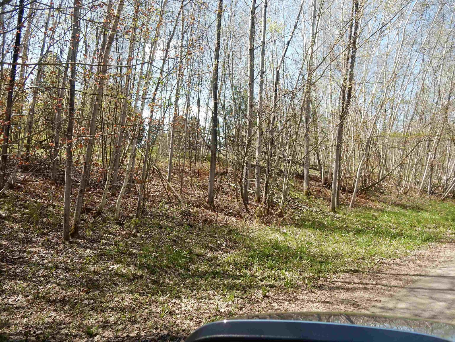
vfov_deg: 54.9
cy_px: 171
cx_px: 228
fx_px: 329
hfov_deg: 69.4
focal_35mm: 25
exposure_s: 1/400
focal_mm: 4.5
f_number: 3.7
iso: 125
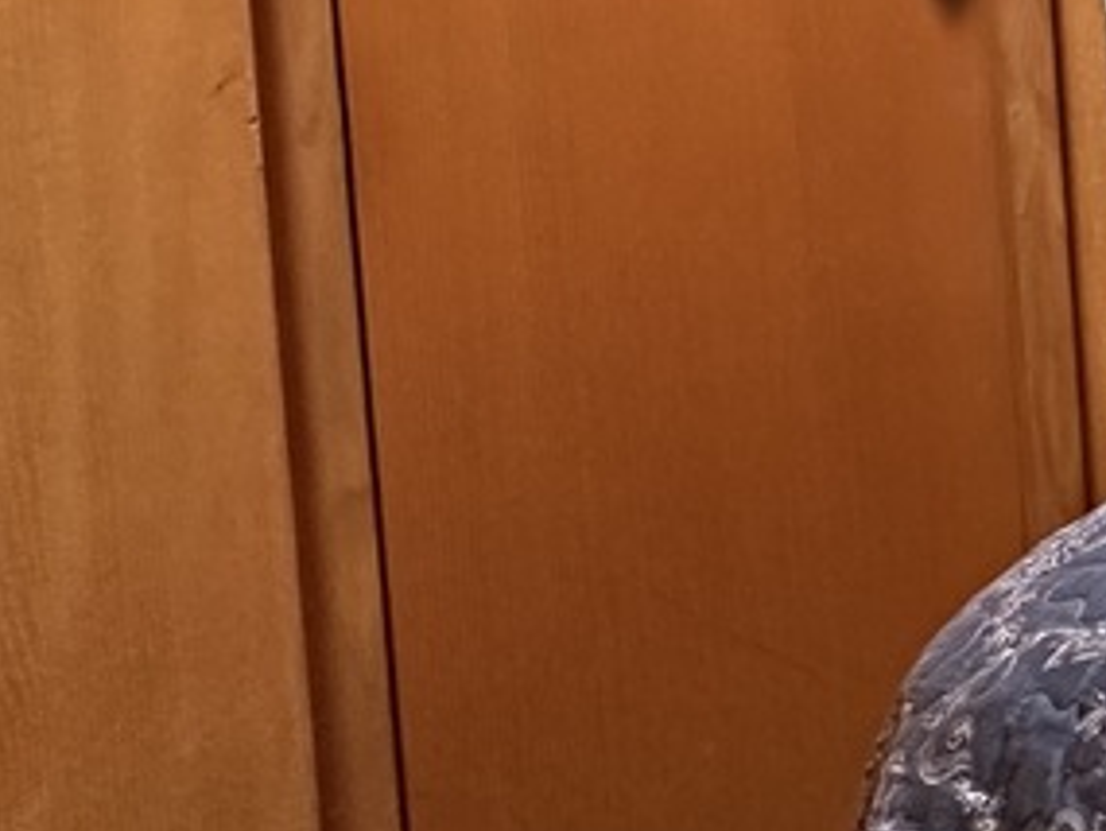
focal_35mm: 59
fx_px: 1886
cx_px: 1909
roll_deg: +2.4
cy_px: -307
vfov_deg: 21.9
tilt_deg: -1.1
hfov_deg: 22.3
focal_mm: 2.22
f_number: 2.2
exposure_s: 1/99
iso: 320
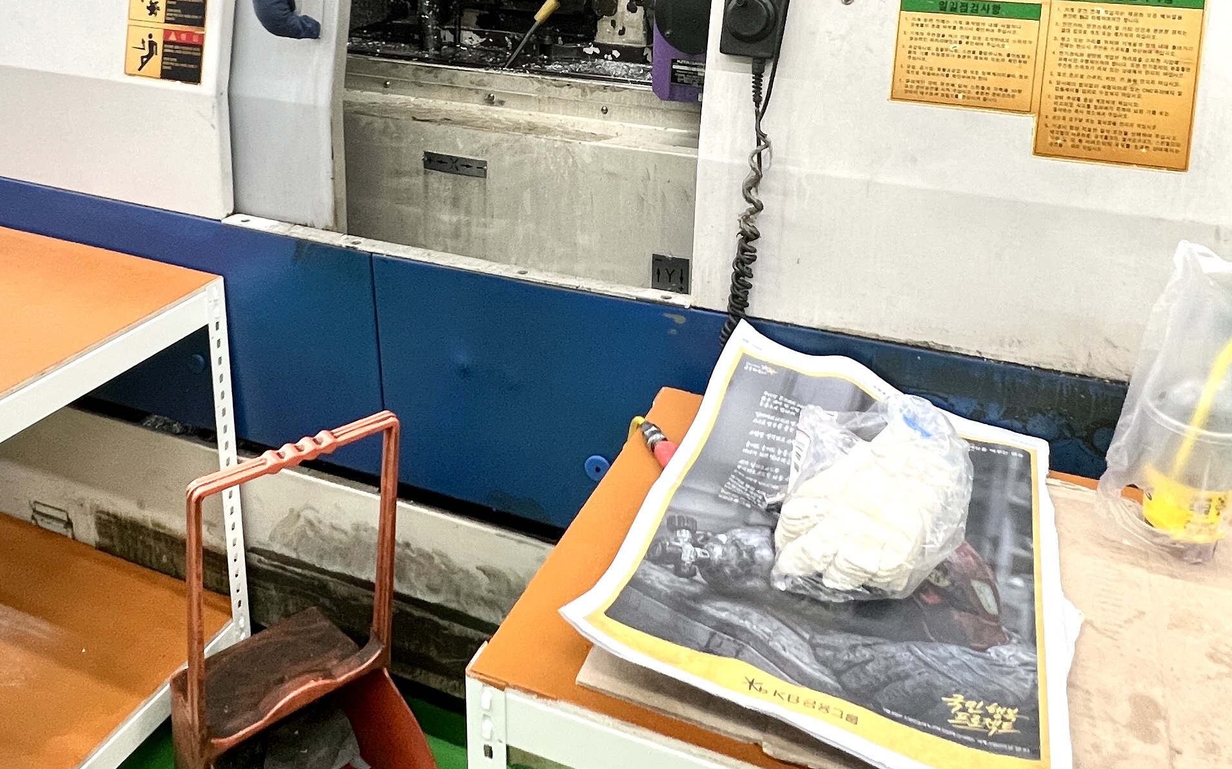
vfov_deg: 40.1
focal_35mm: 29
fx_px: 974
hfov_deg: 64.6
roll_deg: -0.9
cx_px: 618
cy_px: 87
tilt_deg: -14.6
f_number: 1.8
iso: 200
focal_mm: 1.57
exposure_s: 1/120
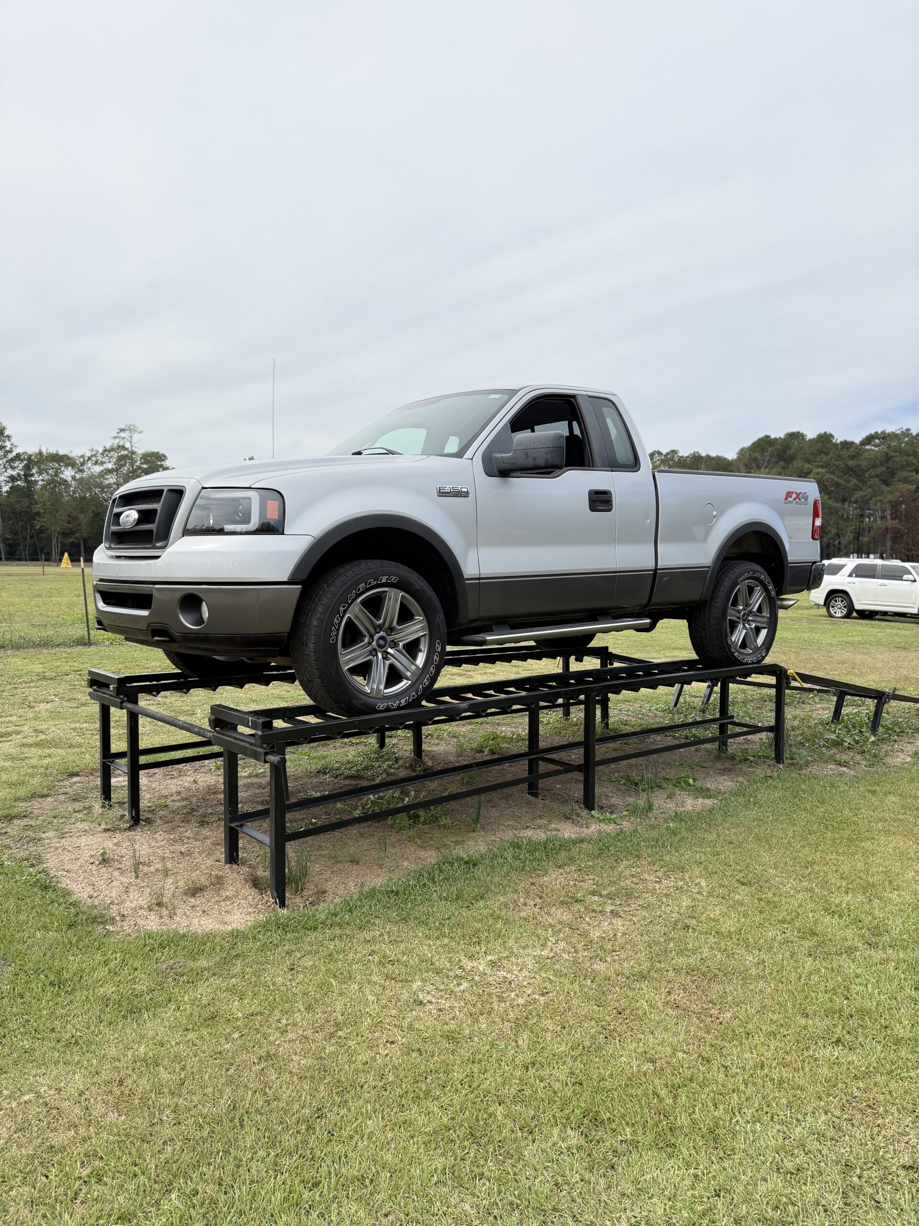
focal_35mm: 24
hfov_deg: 56.8
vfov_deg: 71.6
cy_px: 613
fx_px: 850
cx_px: 460
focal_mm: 6.76
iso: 100
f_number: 1.78
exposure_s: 1/2110
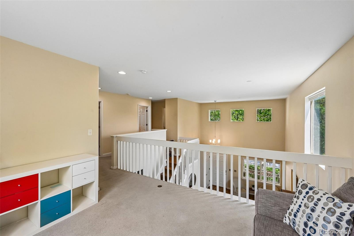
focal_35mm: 15
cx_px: 177
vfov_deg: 77.3
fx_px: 147
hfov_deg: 100.4
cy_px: 118
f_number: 10
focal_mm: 15
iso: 400
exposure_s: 1/80
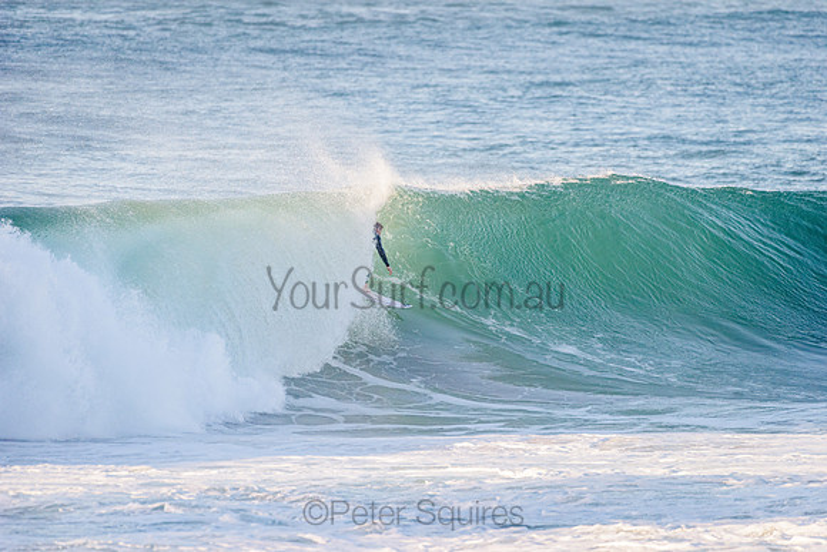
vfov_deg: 2.8
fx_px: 11488
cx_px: 414
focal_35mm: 500
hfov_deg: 4.1
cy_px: 276
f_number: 5.6
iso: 450
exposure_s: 1/1600
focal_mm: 500
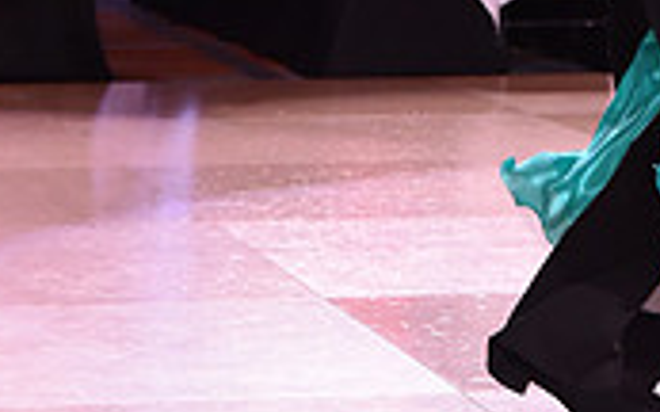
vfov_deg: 4.7
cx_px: 681
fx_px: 5035
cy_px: -217
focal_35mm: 280
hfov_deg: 7.5
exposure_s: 1/320
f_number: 5.6
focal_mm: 82
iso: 2500
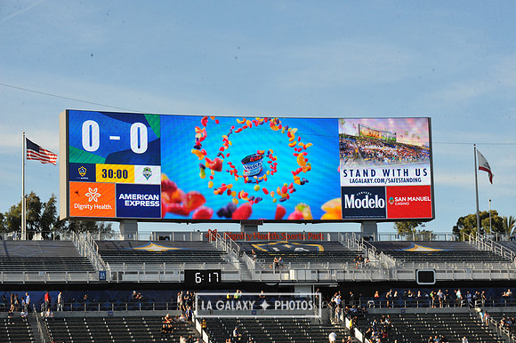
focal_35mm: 105
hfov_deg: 19.5
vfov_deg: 13.0
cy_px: 172
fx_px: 1504
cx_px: 258
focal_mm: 105
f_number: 14
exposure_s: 1/800
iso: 1600
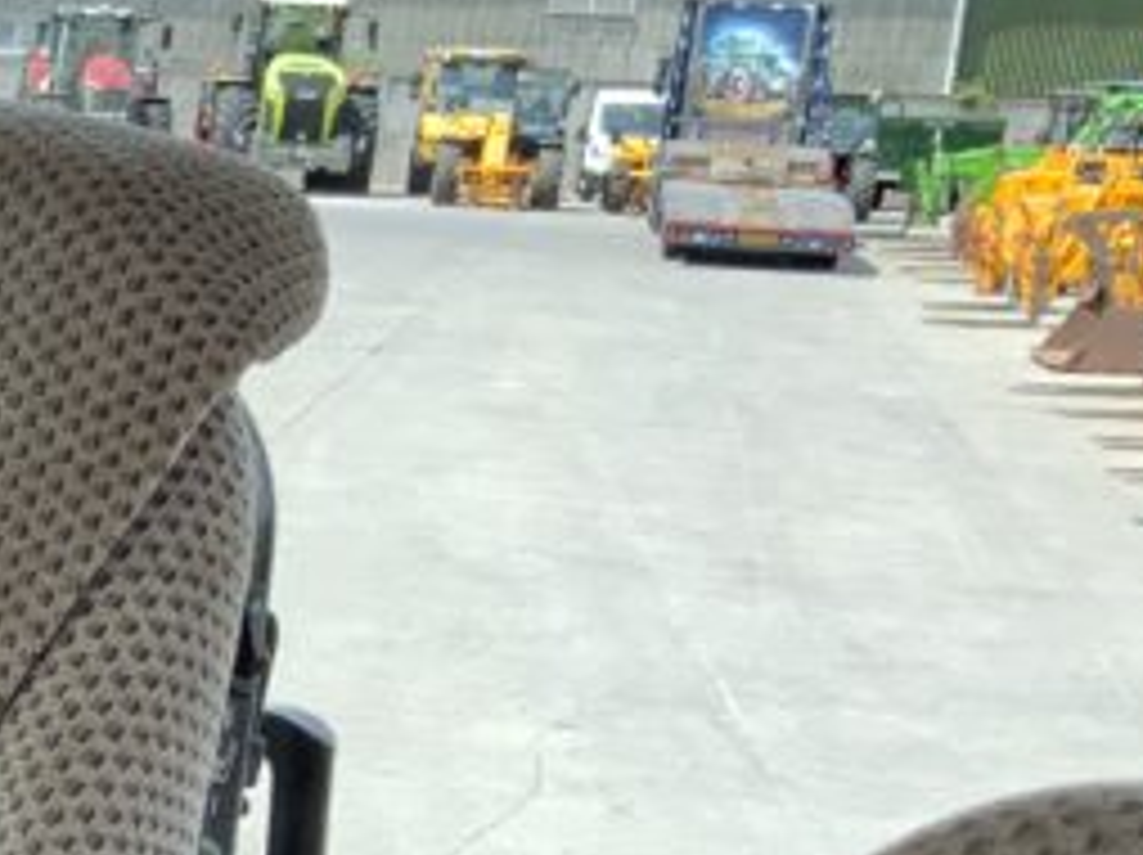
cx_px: -734
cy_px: 1400
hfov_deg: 15.2
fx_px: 3860
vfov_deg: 11.9
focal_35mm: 117
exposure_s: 1/378
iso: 16
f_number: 1.8
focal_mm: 3
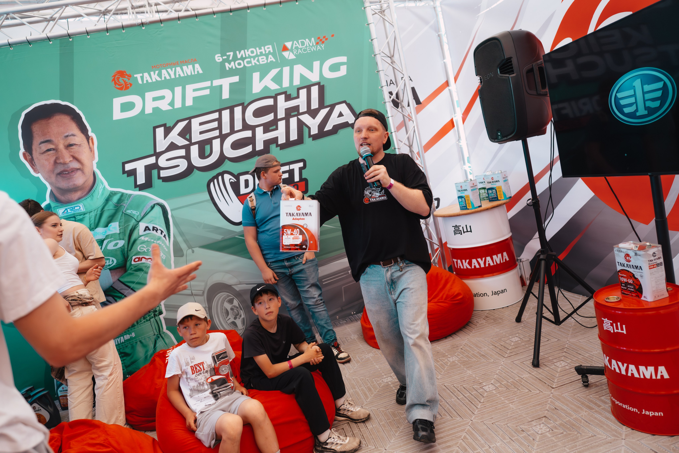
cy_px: 226
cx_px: 340
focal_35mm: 24
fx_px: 453
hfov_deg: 73.8
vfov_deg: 53.1
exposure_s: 1/3200
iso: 2000
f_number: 2.5
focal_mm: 24
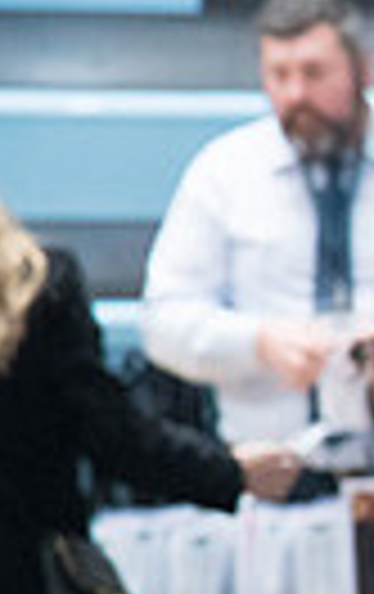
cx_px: 1253
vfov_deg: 4.5
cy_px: 583
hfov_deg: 2.8
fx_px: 7616
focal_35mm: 469
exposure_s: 1/250
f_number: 5.6
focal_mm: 105
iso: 4000
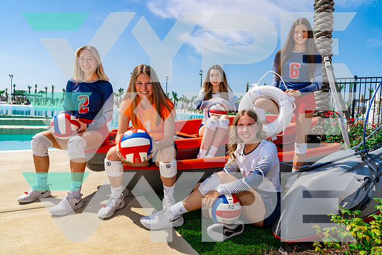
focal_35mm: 24
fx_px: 255
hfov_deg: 73.7
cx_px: 191
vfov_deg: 53.2
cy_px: 128
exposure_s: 1/125
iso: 100
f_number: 11
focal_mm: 24
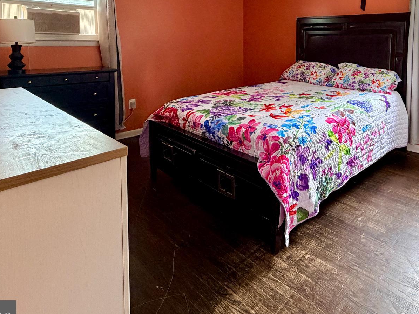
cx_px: 288
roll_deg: -0.3
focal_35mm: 24
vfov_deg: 52.9
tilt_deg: -3.7
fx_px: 290
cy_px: 60
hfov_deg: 69.1
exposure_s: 1/60
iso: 320
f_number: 2.2
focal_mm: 2.22
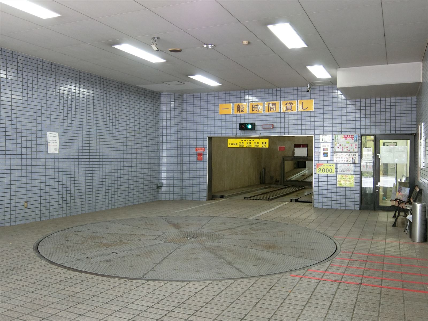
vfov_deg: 41.8
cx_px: 214
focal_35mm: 34
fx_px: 420
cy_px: 160
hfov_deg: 54.0
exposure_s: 1/30
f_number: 3.4
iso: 400
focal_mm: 7.2
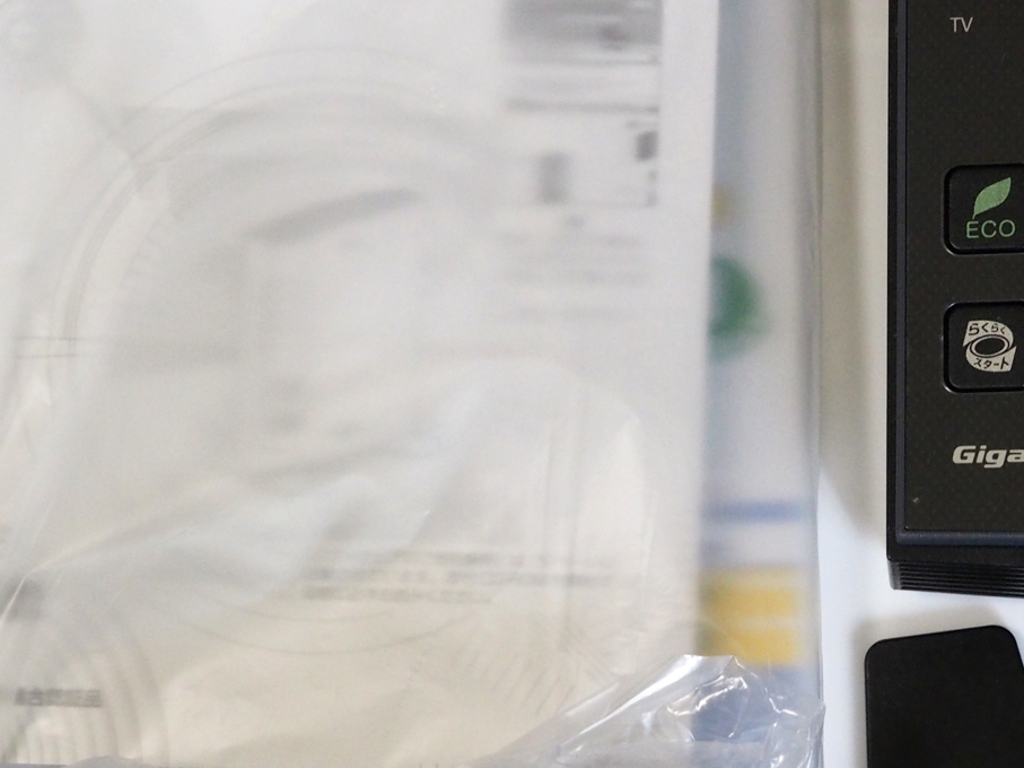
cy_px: 364
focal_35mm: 254
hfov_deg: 7.8
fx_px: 7513
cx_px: 727
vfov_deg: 5.8
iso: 1600
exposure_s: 1/30
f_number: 5.6
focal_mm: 60
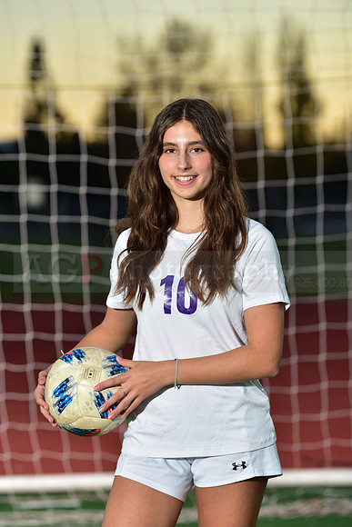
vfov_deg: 12.4
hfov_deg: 8.3
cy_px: 264
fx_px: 2418
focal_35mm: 165
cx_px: 176
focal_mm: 165
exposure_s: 1/200
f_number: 4.5
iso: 250
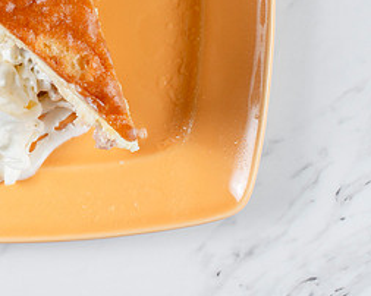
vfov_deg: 10.8
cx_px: 0
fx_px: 1536
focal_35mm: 140
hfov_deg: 13.6
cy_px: -65
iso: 200
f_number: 9
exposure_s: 1/200
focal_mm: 50
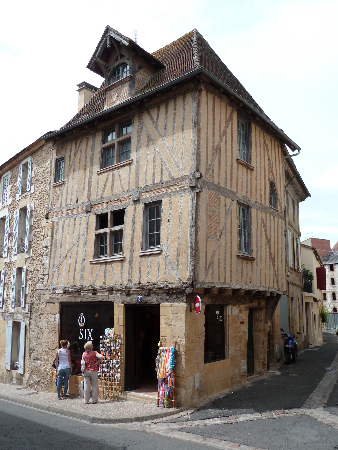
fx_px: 417
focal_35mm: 32
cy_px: 225
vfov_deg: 56.8
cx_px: 169
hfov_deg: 44.2
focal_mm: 5.3
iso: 80
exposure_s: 1/500
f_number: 4
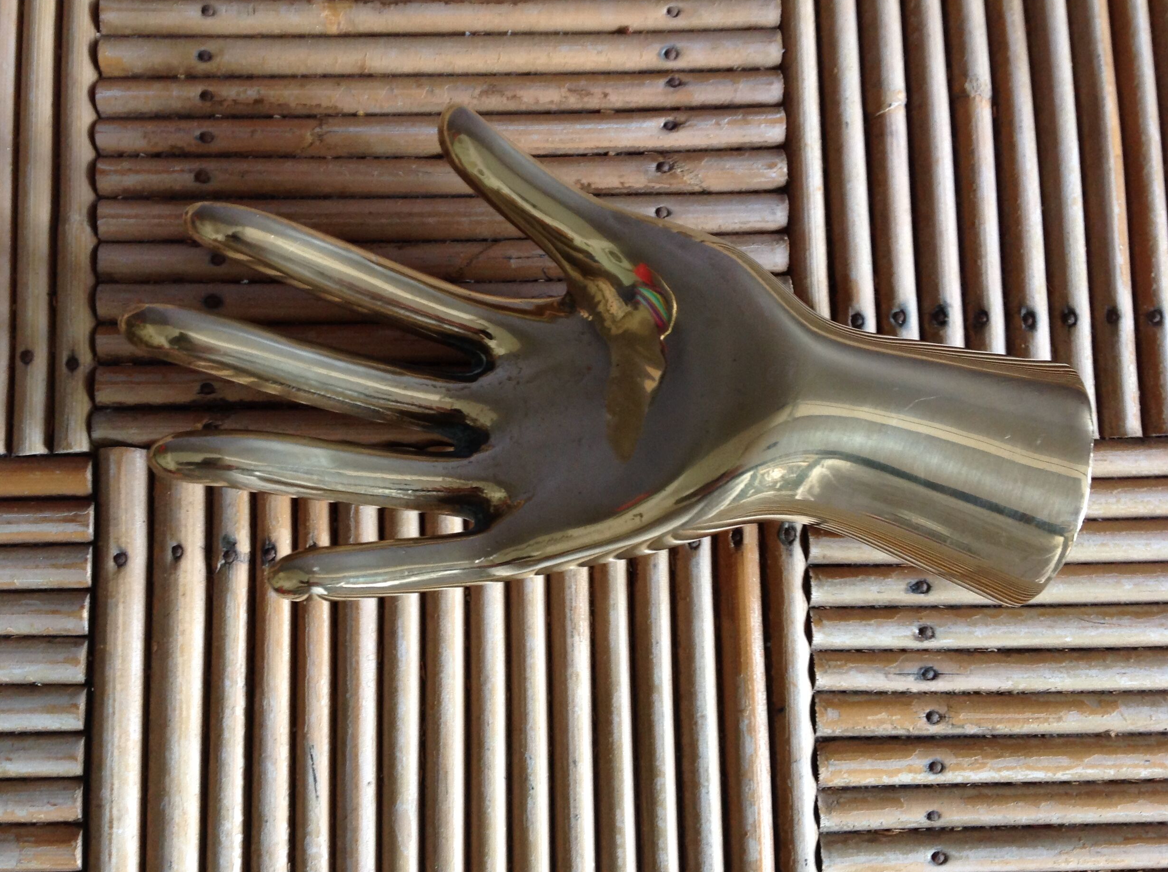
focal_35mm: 37
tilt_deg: -83.2
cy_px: 439
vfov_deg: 38.6
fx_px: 1246
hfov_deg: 50.2
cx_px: 555
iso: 80
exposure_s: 1/15
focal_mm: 4.28
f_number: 2.4
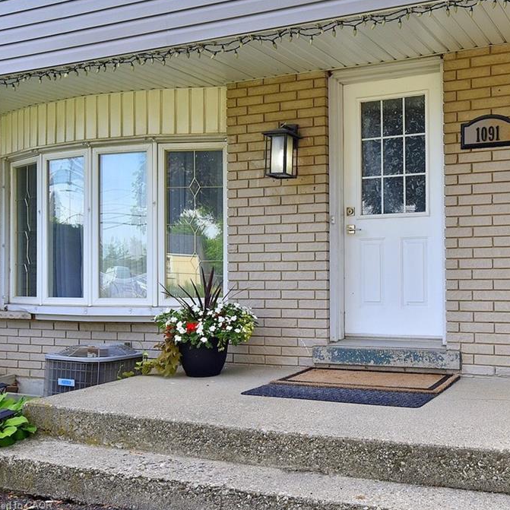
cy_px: 253
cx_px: 361
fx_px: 583
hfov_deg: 46.1
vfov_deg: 47.2
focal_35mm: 35
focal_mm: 27
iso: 500
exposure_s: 1/250
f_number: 8
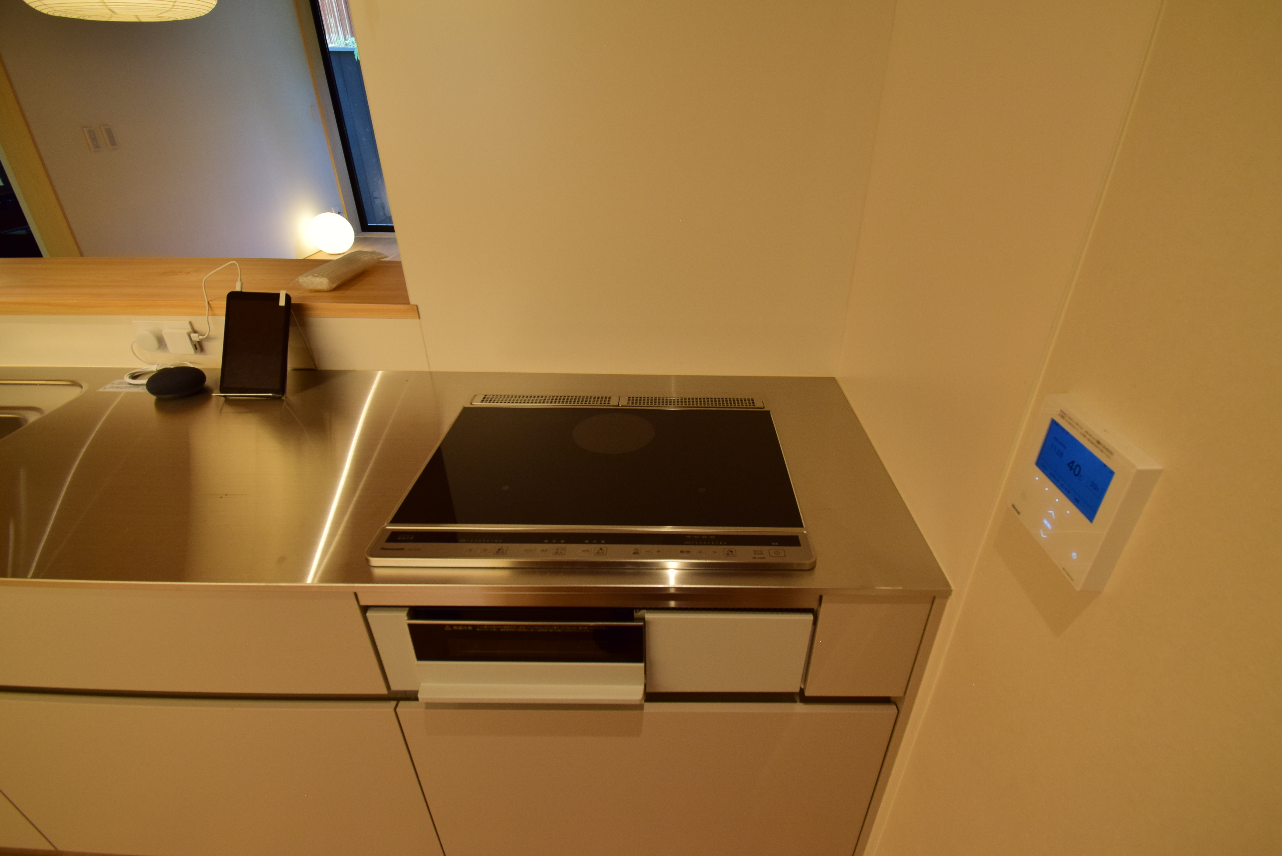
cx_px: 669
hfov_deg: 96.7
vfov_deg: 73.8
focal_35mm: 16
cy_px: 433
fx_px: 570
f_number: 6.7
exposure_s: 1/30
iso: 400
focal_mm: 10
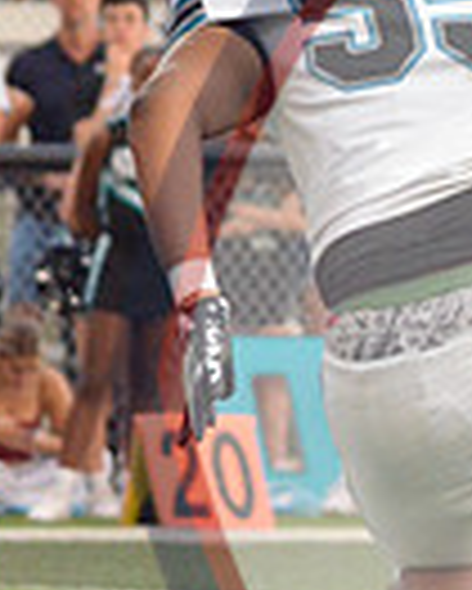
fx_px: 18418
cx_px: 1092
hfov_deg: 1.5
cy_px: 374
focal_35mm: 1056
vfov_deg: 1.8
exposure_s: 1/500
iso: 4000
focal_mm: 170
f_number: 5
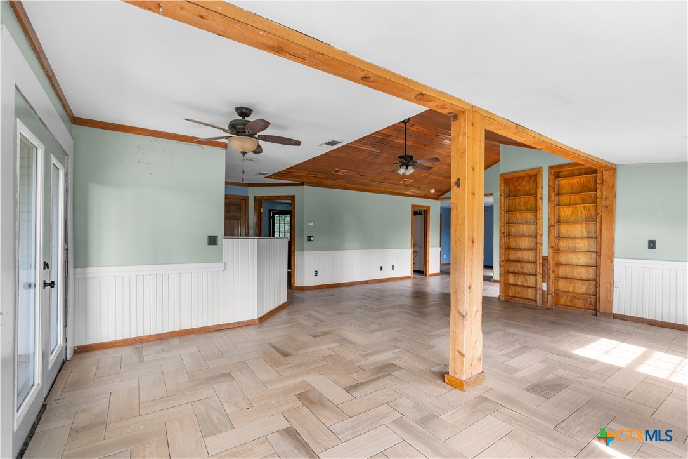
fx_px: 306
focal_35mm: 16
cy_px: 230
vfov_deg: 73.7
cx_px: 344
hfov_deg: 96.7
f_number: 8
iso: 100
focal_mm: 16
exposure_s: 1.3
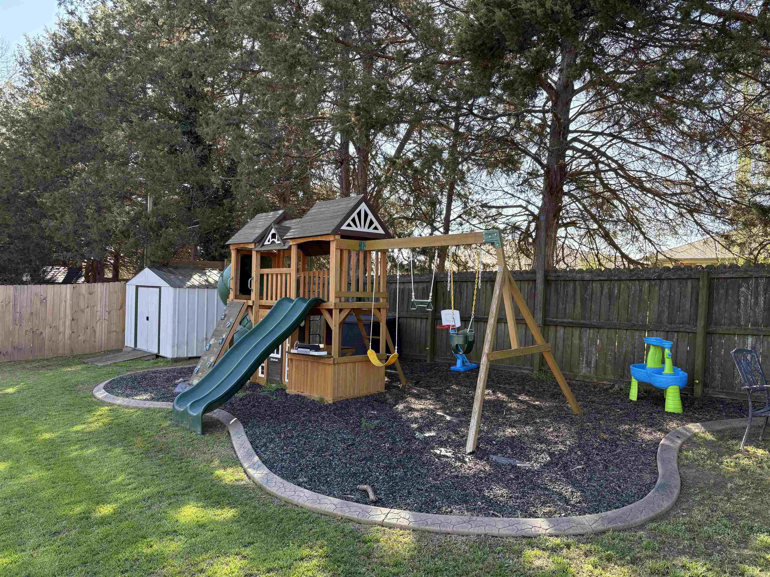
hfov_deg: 67.3
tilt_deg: +0.1
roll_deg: -2.1
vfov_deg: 53.1
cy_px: 288
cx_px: 385
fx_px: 578
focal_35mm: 26
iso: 64
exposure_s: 1/316
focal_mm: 5.96
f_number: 1.6
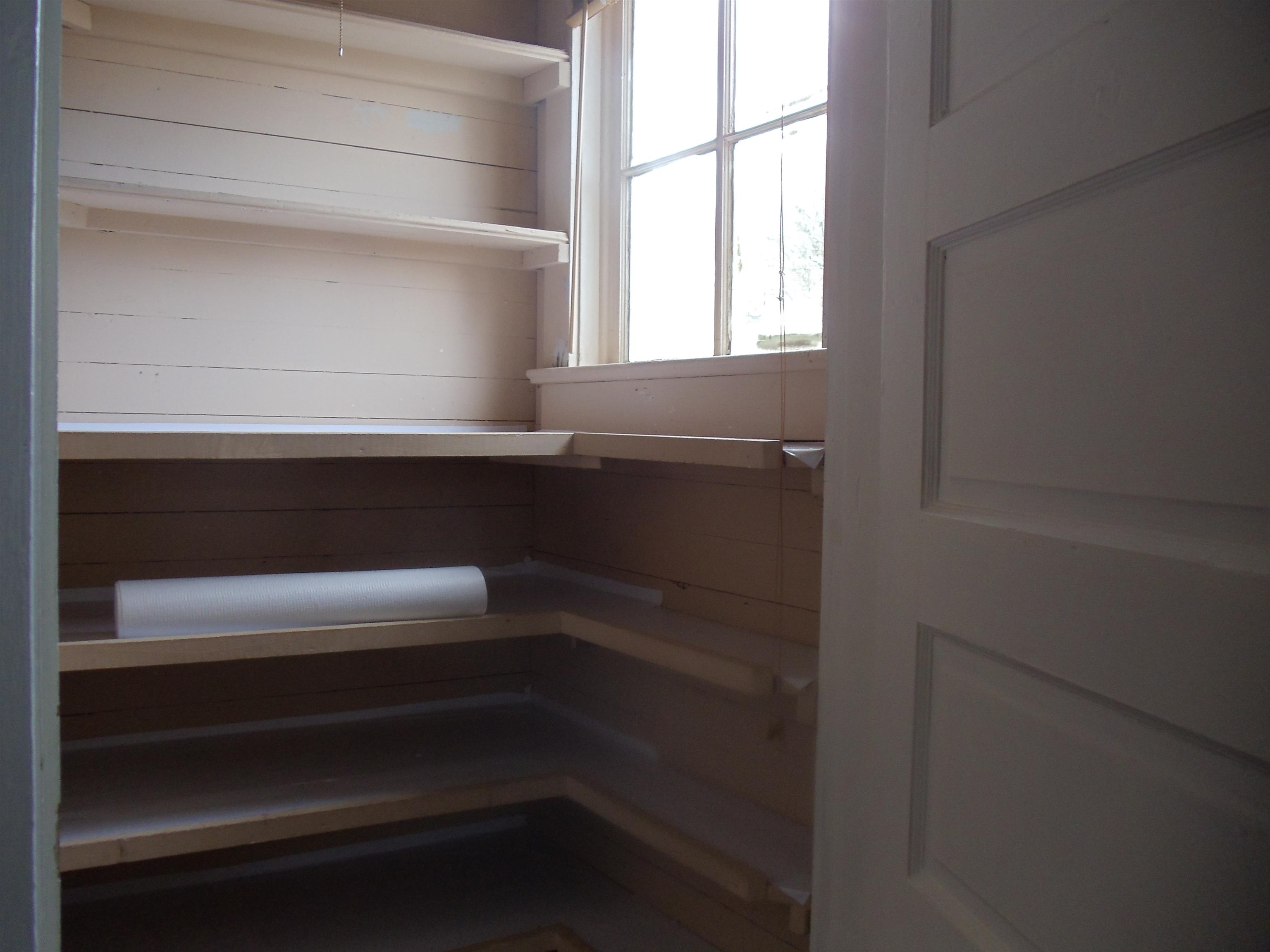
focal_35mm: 44
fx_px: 1614
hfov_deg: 42.9
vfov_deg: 32.9
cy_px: 476
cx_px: 635
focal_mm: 6
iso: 100
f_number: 3.5
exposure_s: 1/30
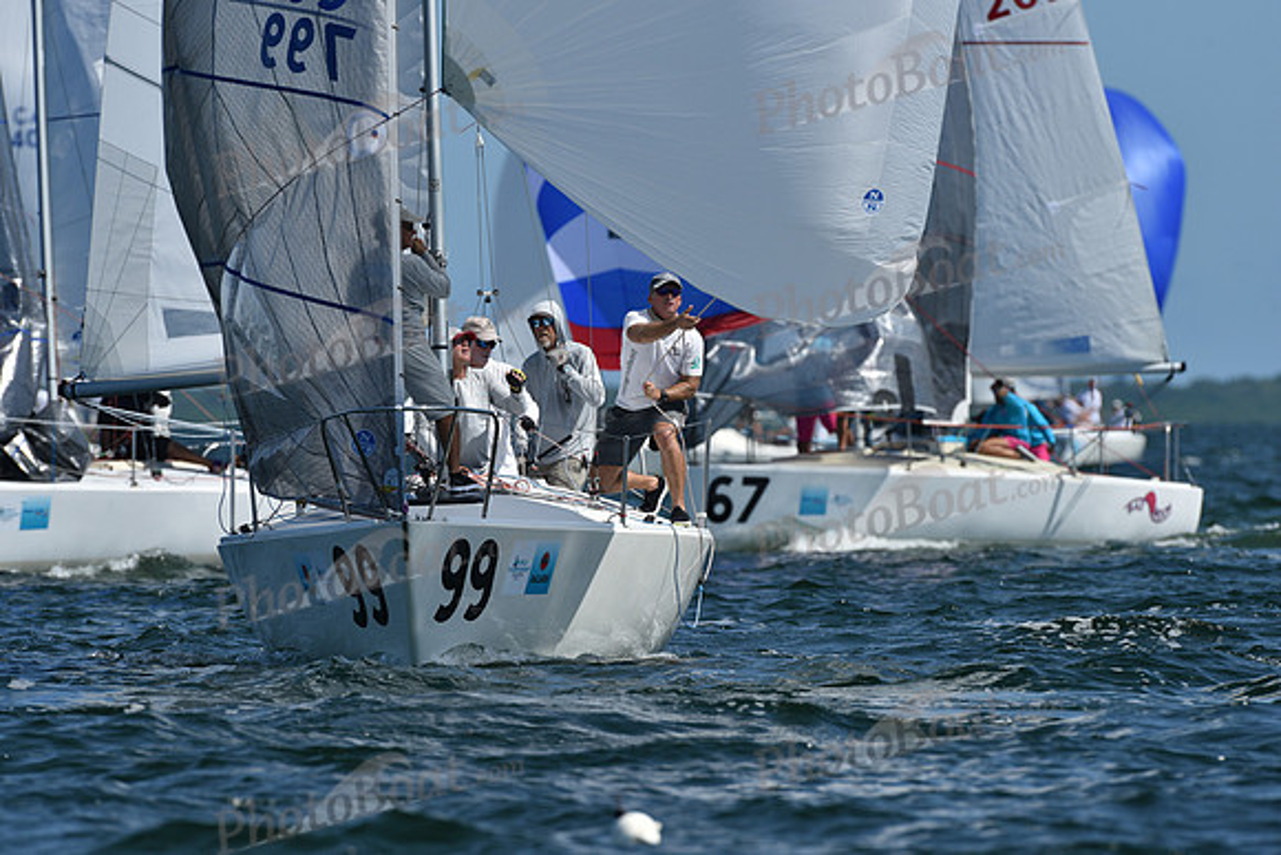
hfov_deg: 3.4
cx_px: 640
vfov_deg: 2.3
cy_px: 428
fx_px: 21354
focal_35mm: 600
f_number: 9
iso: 250
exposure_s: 1/1600
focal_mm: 600
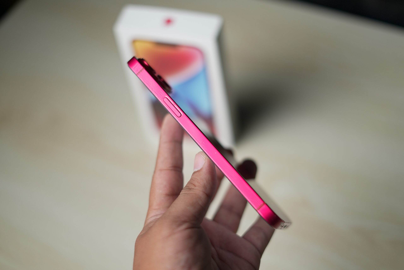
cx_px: 202
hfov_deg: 39.6
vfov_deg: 27.0
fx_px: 561
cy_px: 135
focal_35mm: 50
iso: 500
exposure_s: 1/100
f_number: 1.8
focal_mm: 50
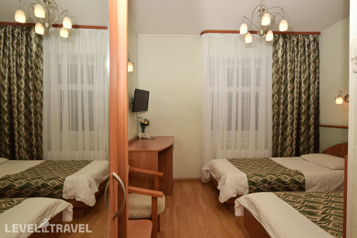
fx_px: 179
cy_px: 119
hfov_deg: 90.0
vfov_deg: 67.4
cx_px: 178
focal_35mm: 18
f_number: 8
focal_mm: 12
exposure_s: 1/60
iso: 110
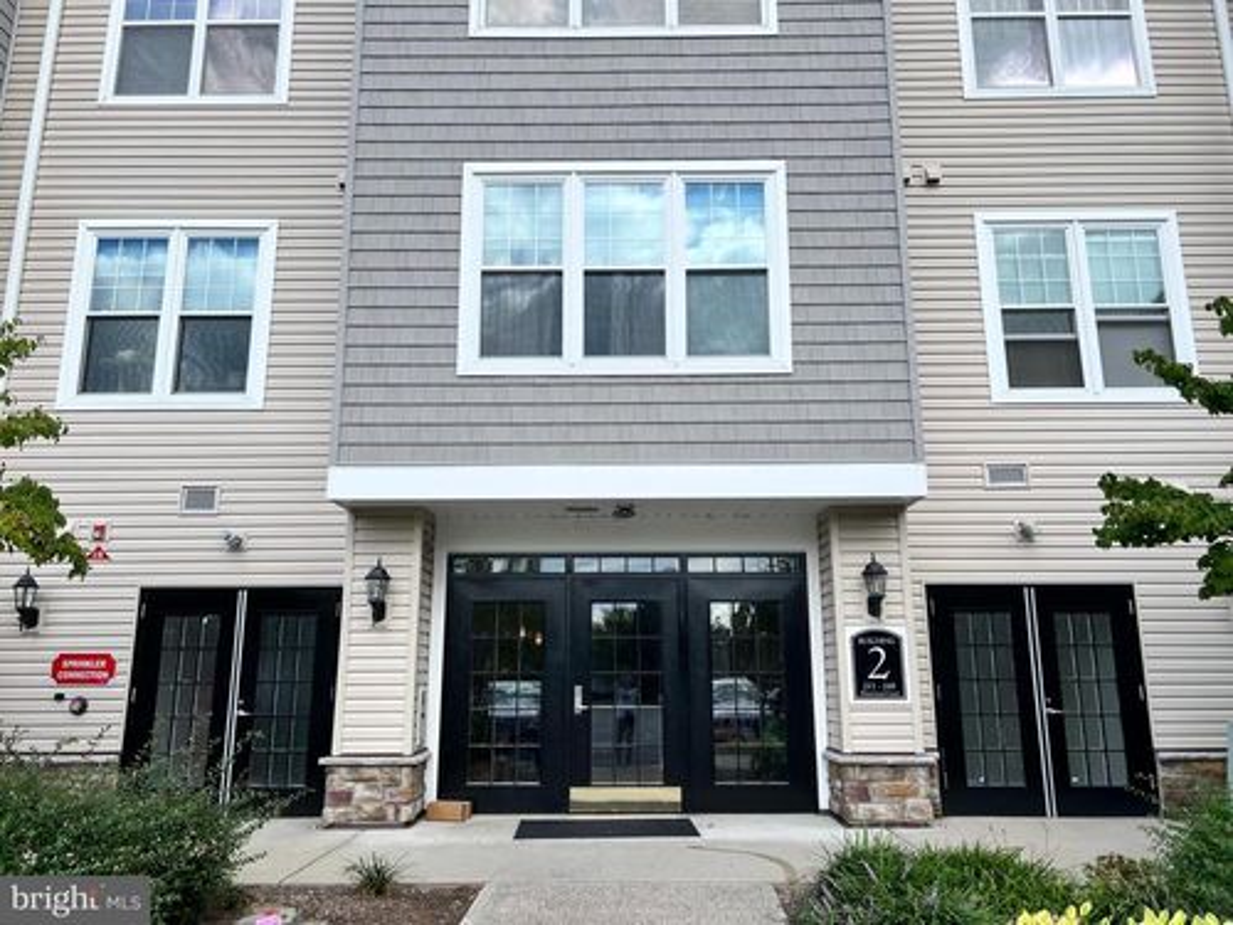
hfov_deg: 67.3
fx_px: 926
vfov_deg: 53.1
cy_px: 462
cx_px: 616
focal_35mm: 26
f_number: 1.5
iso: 50
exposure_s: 1/1934
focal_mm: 5.7
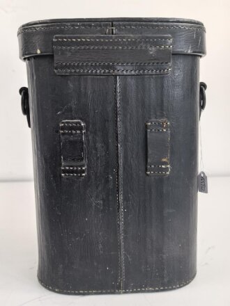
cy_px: 153
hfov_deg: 36.8
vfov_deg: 47.9
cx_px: 115
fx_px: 346
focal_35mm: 39
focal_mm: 8.5
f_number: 2
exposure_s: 1/1333
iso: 800
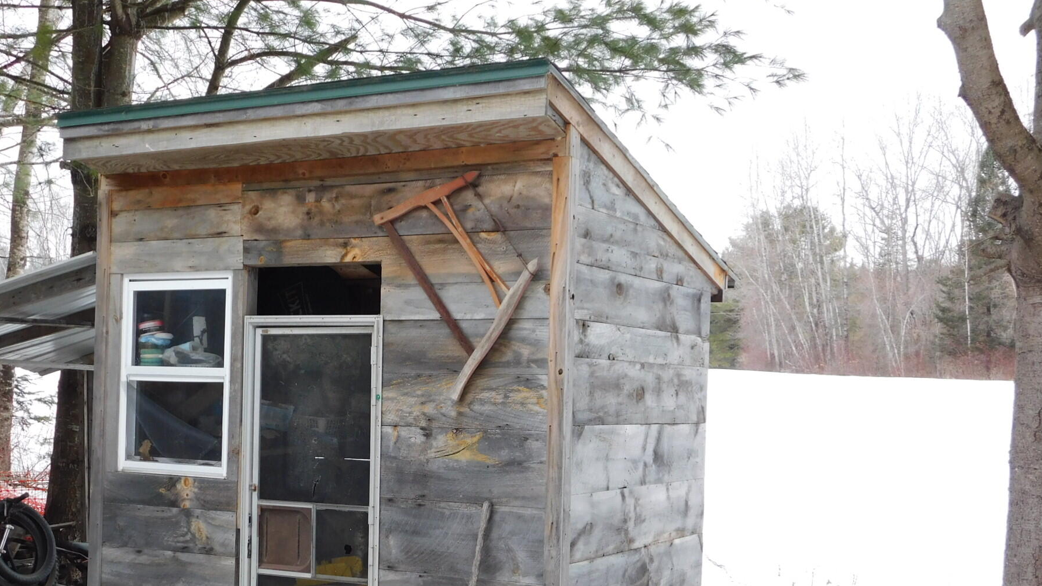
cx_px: 401
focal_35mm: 50
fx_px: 1381
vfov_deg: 23.7
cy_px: 430
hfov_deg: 41.1
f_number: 3.5
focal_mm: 6.3
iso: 125
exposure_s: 1/50
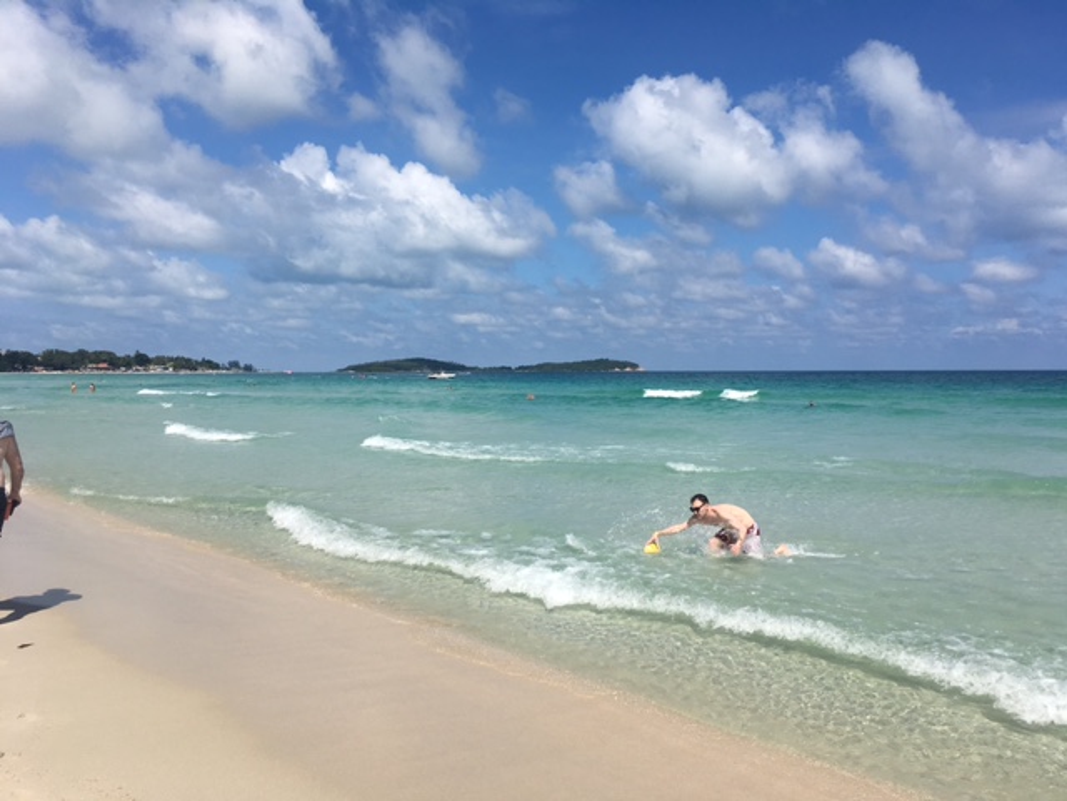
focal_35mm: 29
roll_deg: +0.7
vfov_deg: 48.2
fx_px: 894
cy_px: 400
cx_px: 534
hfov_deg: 61.7
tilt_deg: -2.6
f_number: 2.2
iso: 25
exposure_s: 1/3663
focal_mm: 4.15
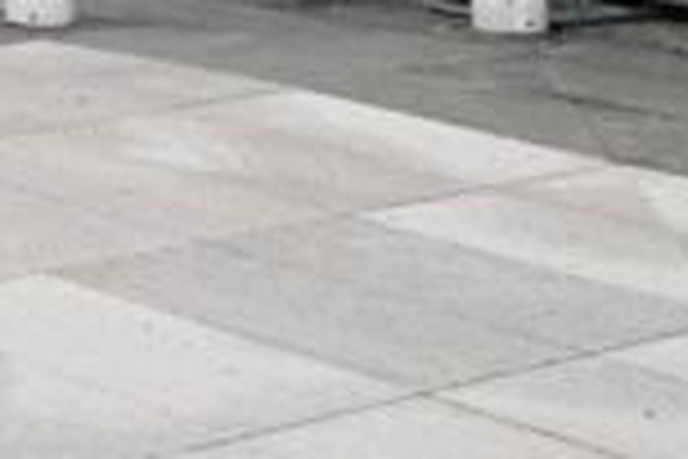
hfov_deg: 11.4
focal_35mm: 161
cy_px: -848
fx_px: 3077
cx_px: -728
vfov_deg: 7.6
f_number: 8
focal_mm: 24
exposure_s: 1/640
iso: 400
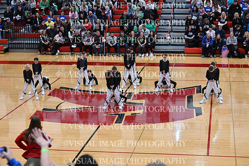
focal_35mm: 82
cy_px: 83
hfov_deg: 24.8
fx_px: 567
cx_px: 124
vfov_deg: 16.7
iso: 4000
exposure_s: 1/320
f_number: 4
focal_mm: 82
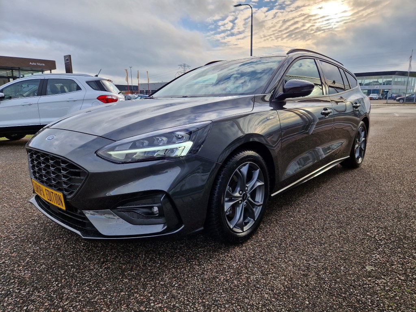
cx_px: 208
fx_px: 276
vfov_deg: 58.9
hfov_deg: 73.9
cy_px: 156
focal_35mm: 23
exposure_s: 1/652
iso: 50
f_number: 1.8
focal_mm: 5.4
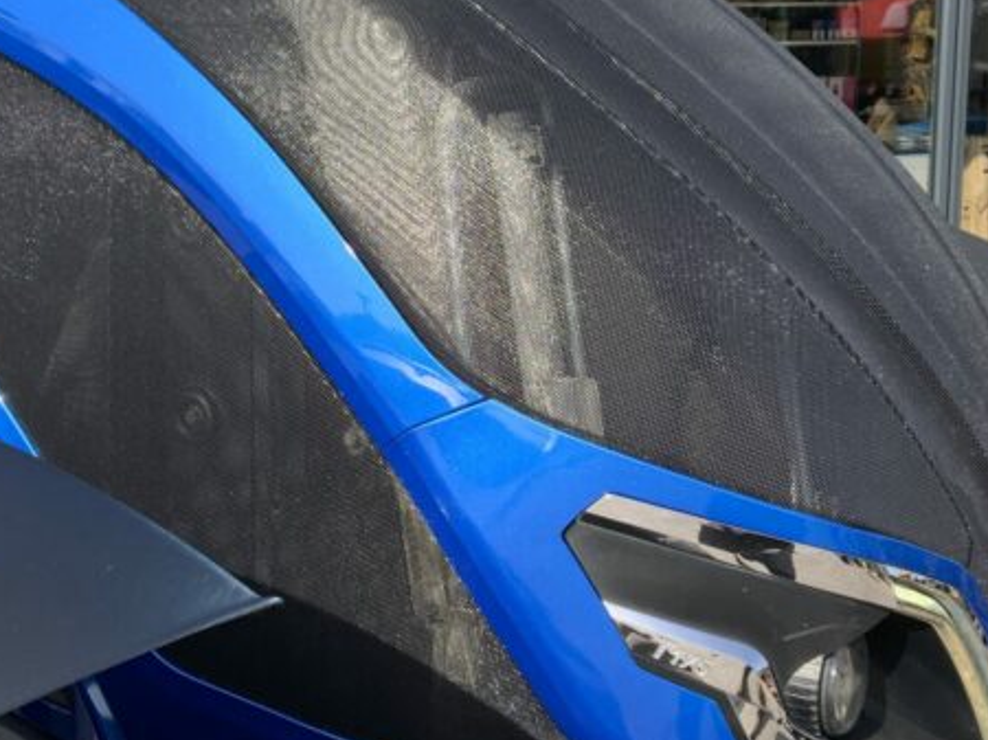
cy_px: 334
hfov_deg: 29.3
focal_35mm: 66
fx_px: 1883
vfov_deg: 22.2
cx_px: 391
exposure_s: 1/657
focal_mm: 3
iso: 16
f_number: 1.8
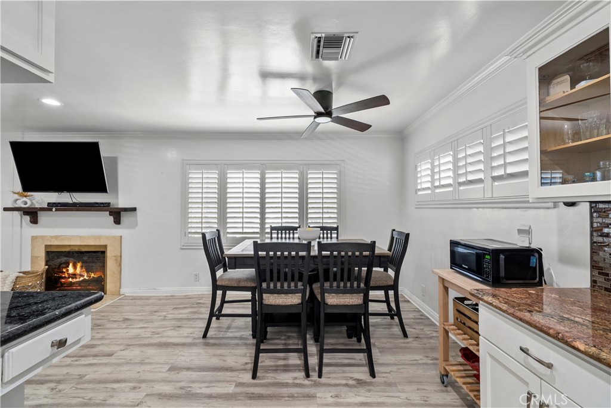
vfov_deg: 81.2
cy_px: 204
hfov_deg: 104.2
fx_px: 238
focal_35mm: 14
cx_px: 306
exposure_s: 1.3
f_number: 9
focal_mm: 14
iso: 100
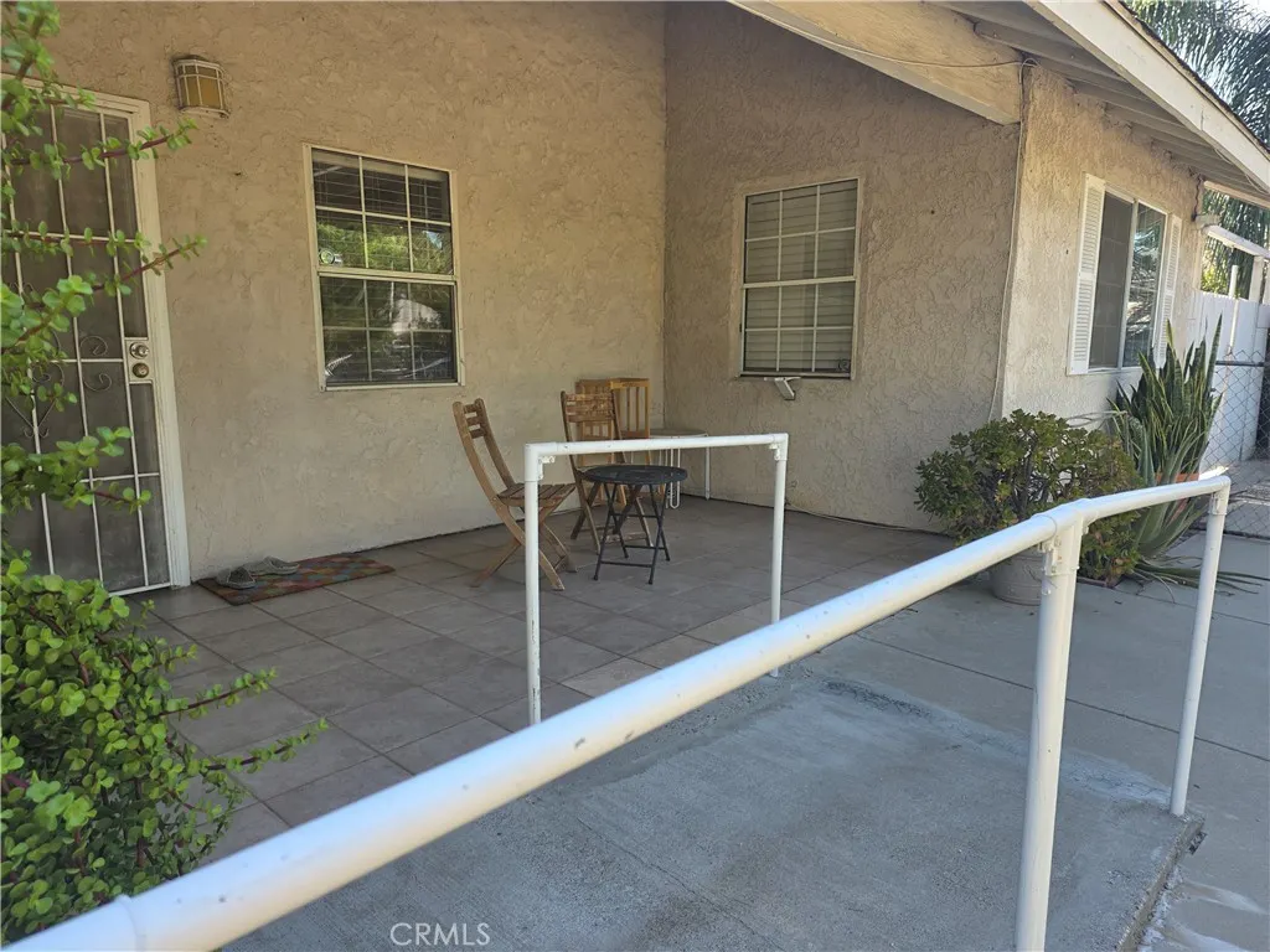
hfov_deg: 73.9
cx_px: 635
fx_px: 844
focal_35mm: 23
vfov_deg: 58.9
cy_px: 476
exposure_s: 1/180
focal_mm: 6.3
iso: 32
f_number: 1.7
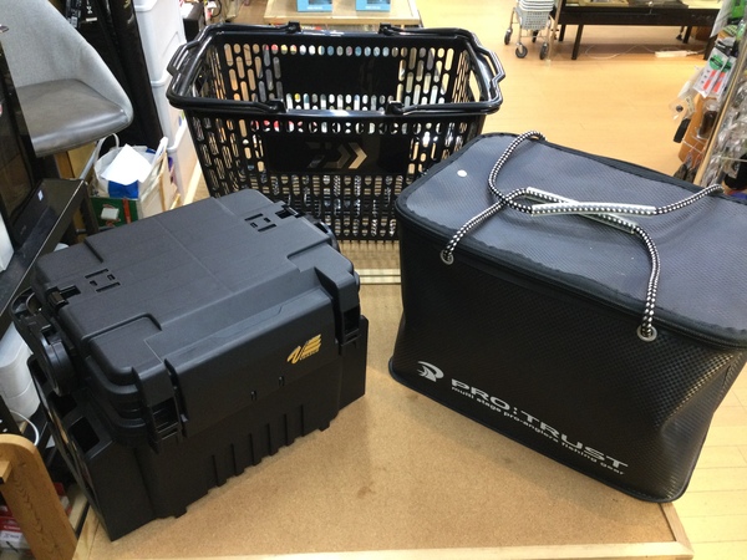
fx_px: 669
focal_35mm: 31
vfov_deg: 45.4
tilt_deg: -40.0
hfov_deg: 58.4
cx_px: 374
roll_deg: -1.3
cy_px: 280
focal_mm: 3.3
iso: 100
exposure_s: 1/30
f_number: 2.4
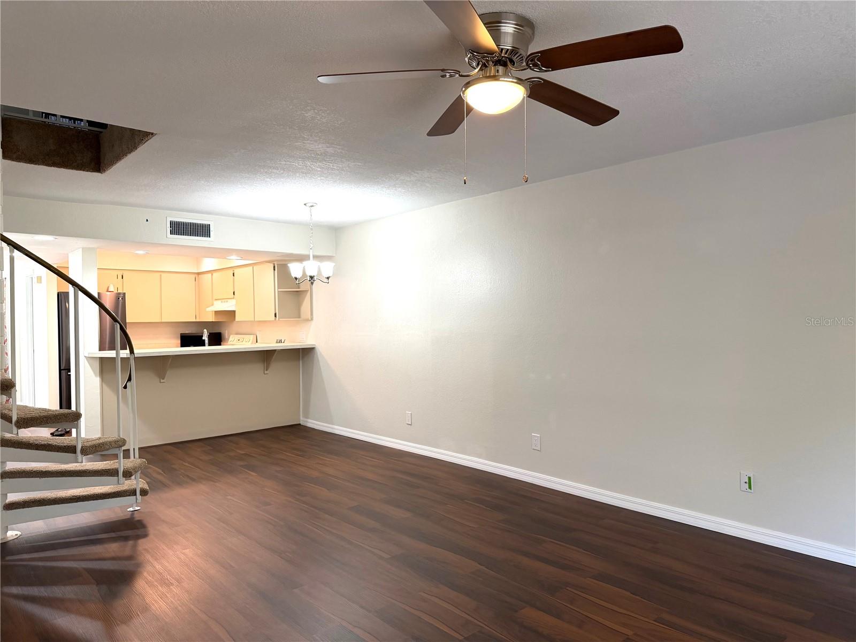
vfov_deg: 56.8
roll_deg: +0.3
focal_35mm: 24
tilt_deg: -0.2
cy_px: 321
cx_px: 428
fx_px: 593
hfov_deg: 71.6
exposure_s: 1/113
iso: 200
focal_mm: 6.76
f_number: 1.78
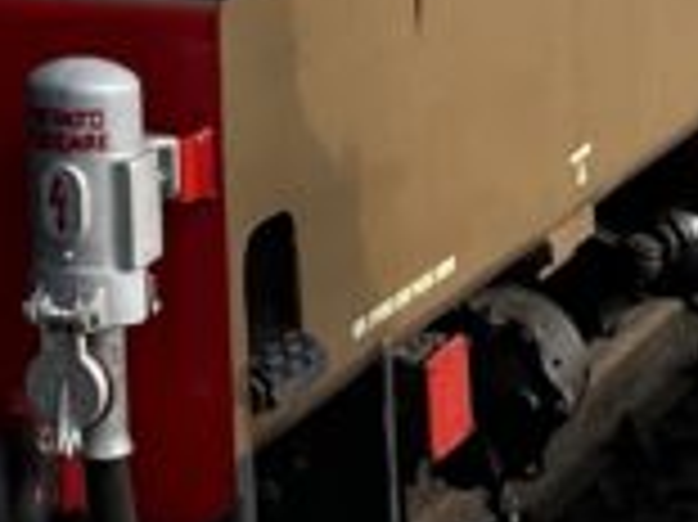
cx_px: -698
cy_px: -468
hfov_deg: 10.6
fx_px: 3466
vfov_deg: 8.3
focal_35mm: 172
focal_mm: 5.1
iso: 50
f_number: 1.6
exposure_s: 1/878
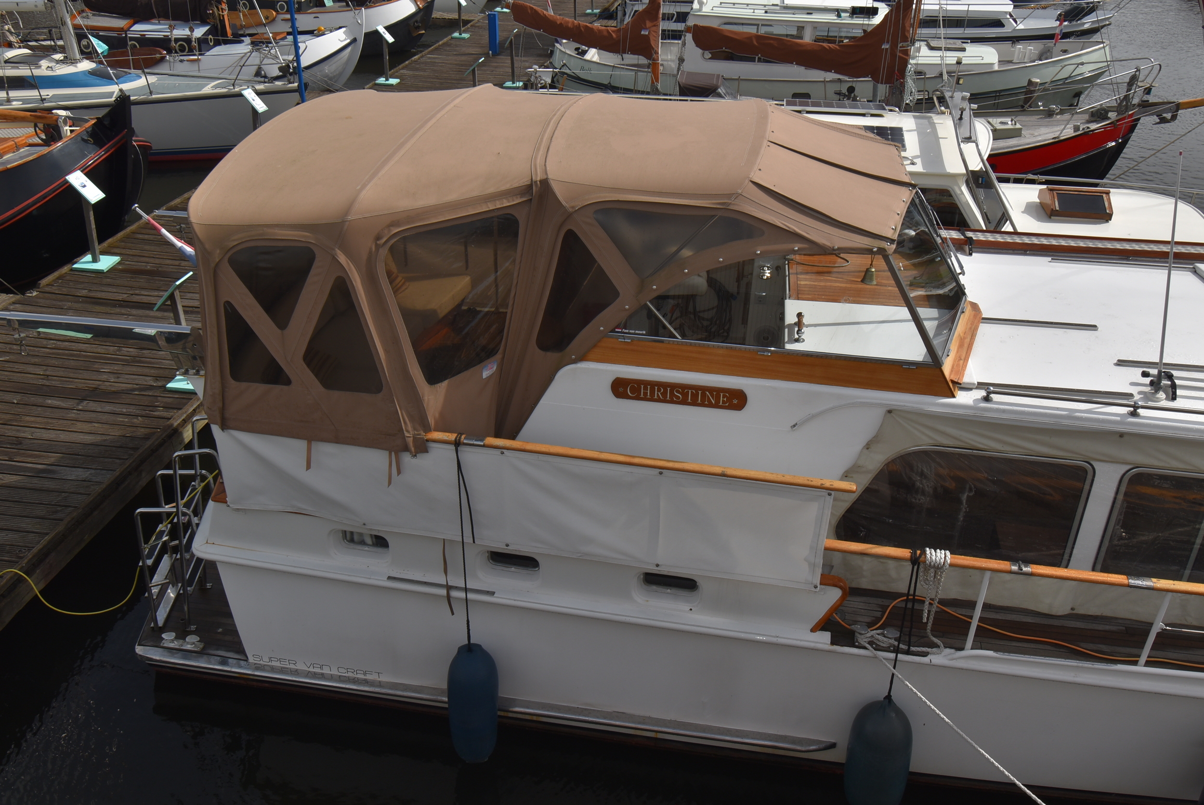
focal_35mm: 30
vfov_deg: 43.7
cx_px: 602
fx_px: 1004
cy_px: 402
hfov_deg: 61.9
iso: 100
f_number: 14
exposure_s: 1/200
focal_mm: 20
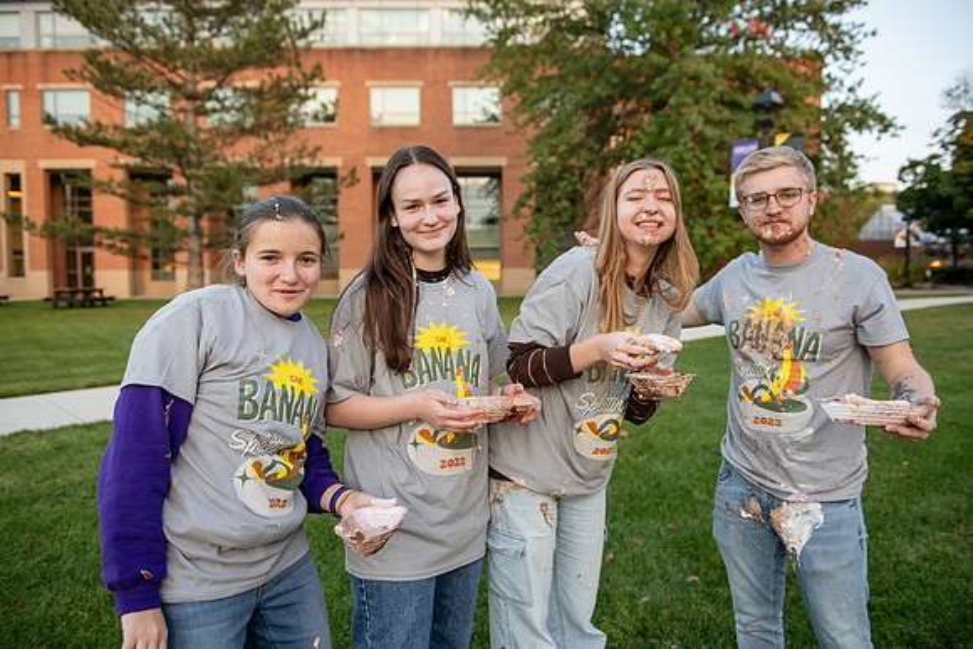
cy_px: 324
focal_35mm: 28
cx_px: 486
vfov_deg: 46.4
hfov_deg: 65.5
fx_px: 757
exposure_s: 1/320
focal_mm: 28
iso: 800
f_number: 3.2
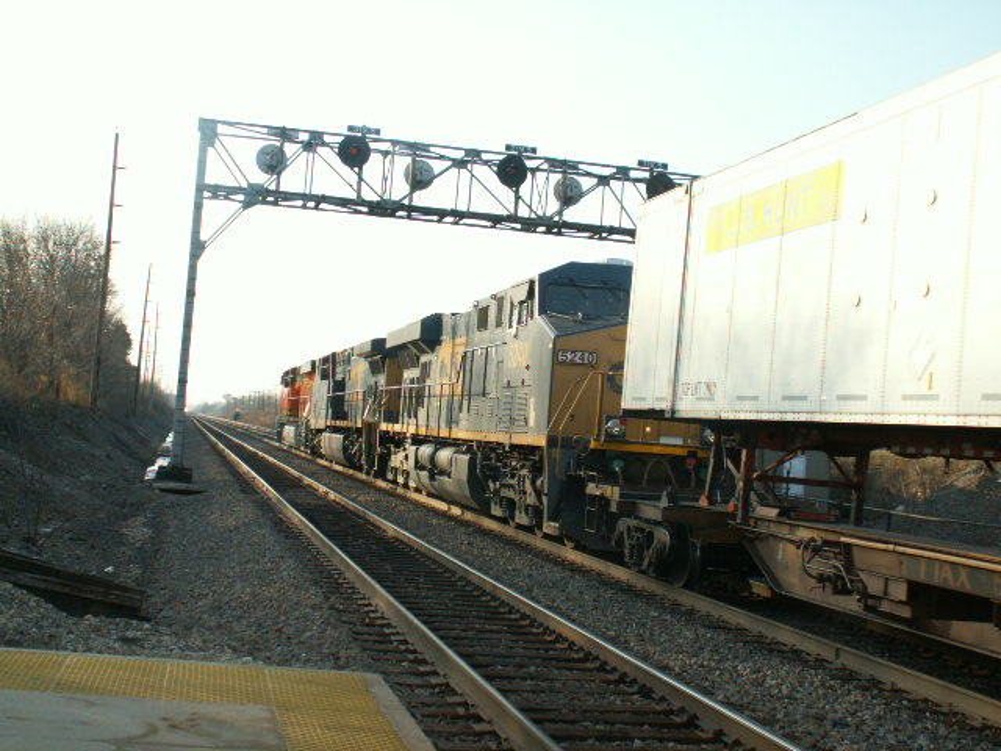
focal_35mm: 48
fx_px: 1388
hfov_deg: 39.7
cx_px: 500
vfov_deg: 30.3
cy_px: 376
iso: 50
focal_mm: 7.97
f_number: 3.2
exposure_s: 1/250
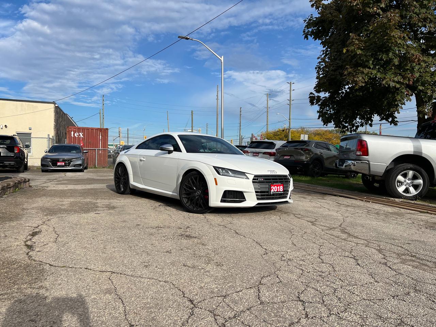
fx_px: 327
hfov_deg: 67.3
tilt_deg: -1.3
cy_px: 164
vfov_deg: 53.1
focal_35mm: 26
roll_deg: +0.2
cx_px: 218
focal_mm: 5.7
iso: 50
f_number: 1.5
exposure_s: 1/5319
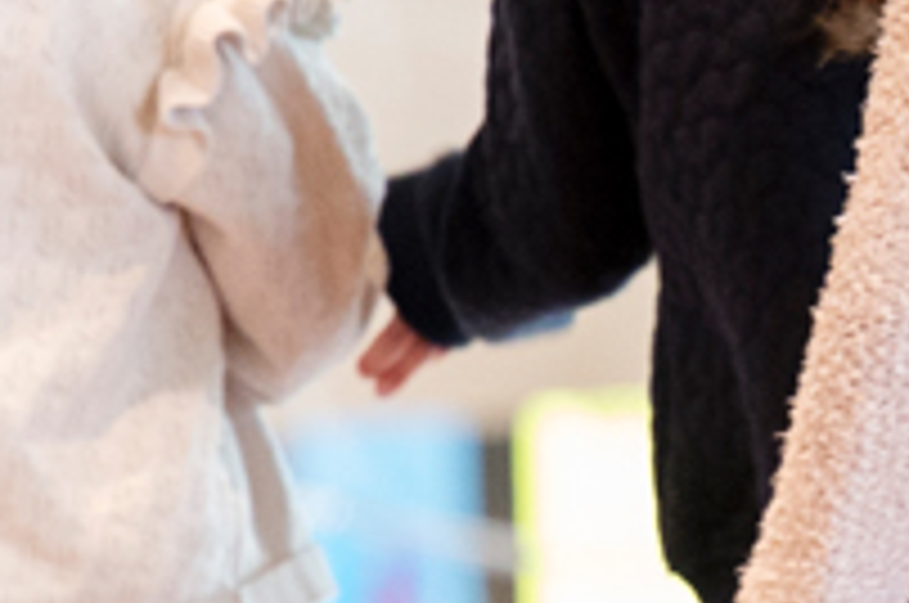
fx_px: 16134
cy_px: 238
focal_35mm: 640
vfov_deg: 2.1
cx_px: 1400
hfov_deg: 3.2
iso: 2500
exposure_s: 1/100
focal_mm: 86
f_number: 3.2
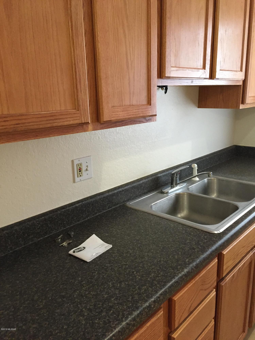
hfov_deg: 48.2
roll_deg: +0.7
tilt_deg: -14.8
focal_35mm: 29
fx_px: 285
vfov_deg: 61.7
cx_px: 128
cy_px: 170
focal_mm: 4.15
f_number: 2.2
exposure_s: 1/30
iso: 200
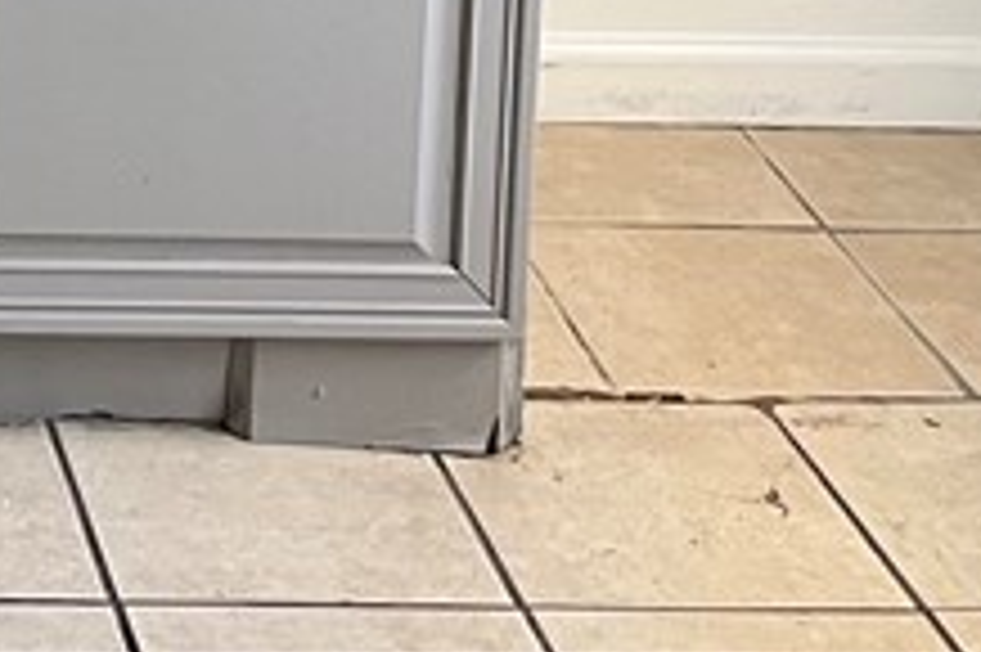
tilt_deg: -4.4
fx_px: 3458
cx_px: -464
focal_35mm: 127
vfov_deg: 9.3
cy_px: -1070
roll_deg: -1.8
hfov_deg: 15.0
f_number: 1.6
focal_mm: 5.1
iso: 125
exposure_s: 1/99
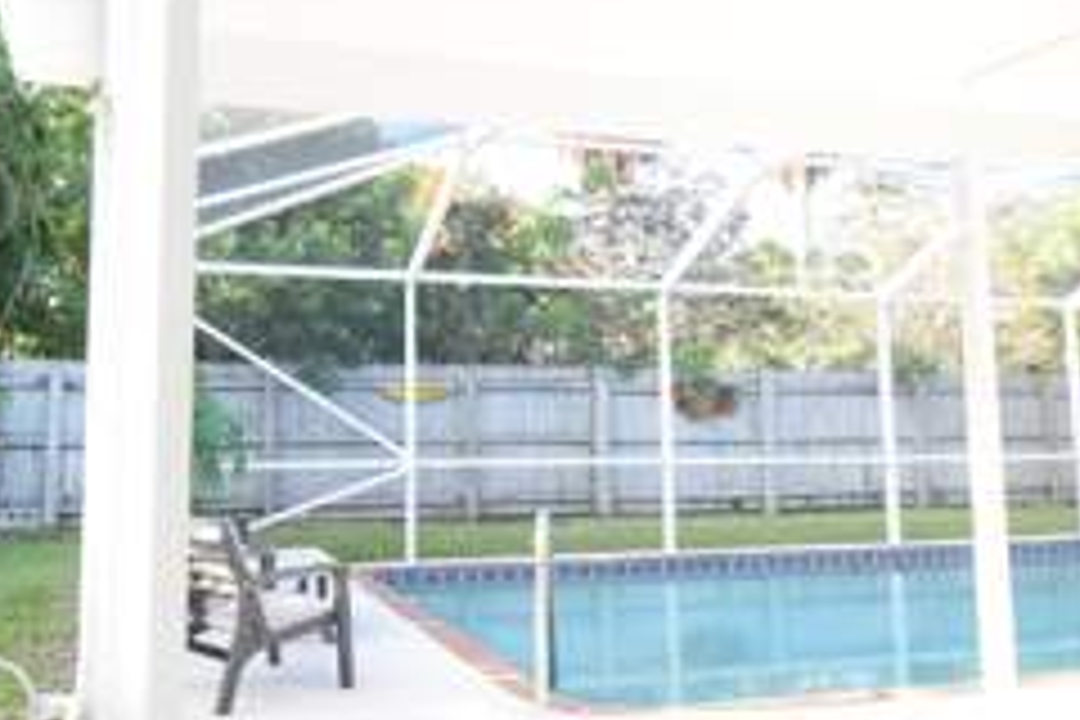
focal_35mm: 30
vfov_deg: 43.6
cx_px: 374
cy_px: 328
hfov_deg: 60.7
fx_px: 900
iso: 400
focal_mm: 10
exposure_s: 1/125
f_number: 5.6
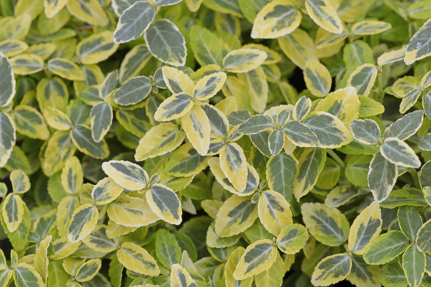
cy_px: 144
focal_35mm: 105
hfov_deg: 19.5
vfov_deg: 13.0
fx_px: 1257
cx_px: 216
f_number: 10
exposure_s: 1/100
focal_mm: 105
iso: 200
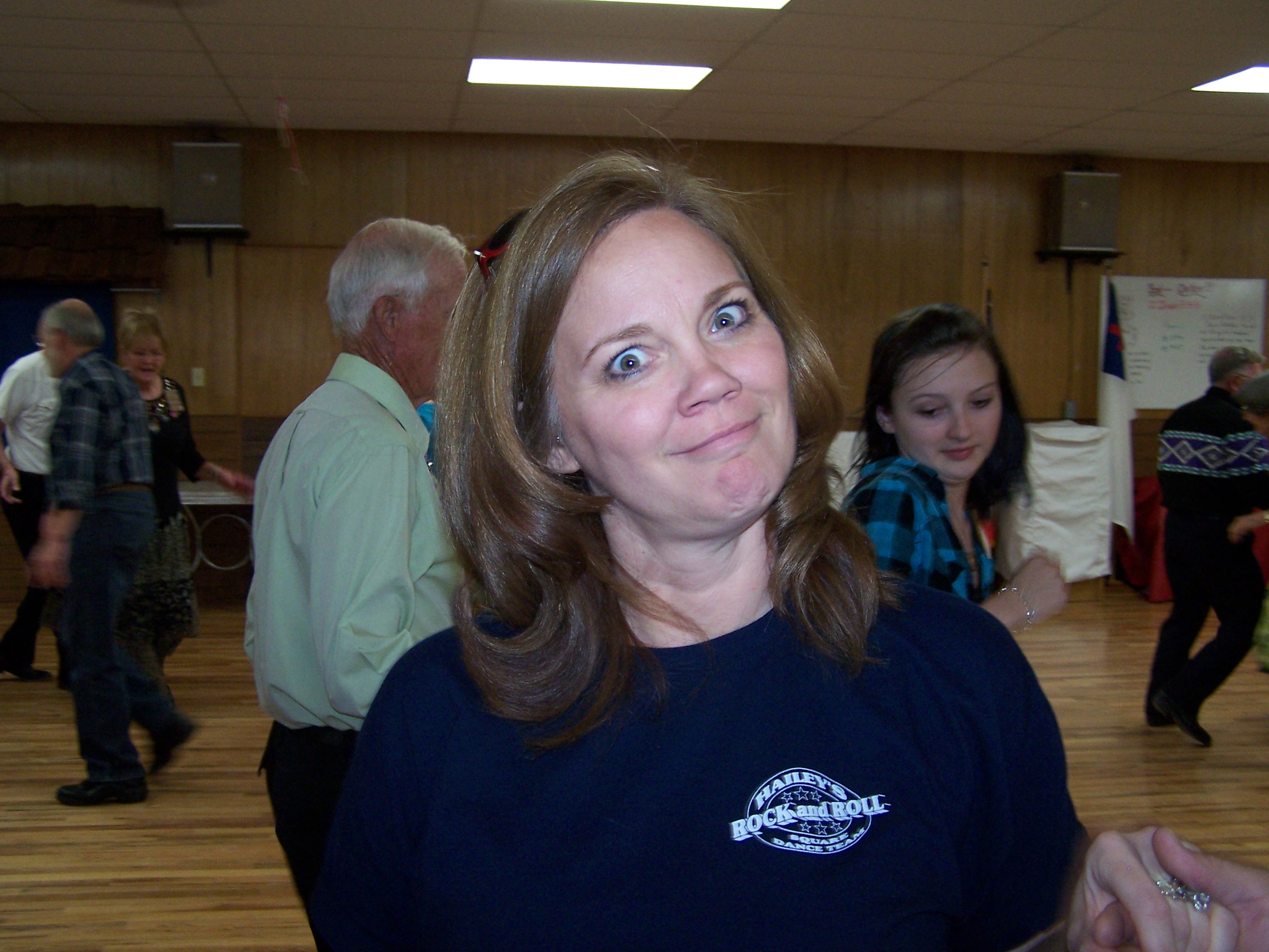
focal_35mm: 38
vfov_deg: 37.7
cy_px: 476
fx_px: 1393
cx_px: 634
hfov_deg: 49.0
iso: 140
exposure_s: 1/60
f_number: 2.8
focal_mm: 6.3
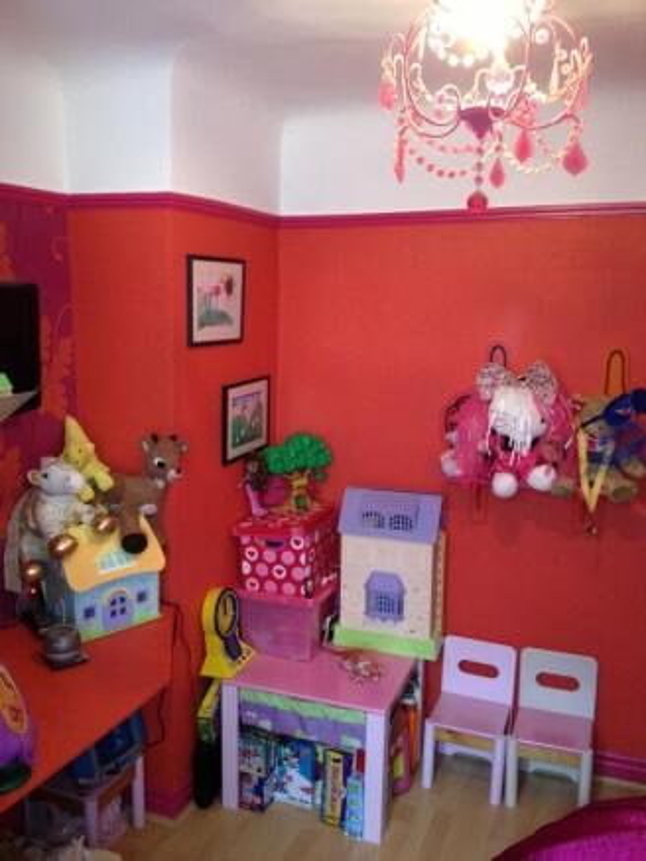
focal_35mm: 35
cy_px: 430
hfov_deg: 40.7
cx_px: 323
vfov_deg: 52.6
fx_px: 870
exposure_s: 1/17
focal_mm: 4.28
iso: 320
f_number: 2.4
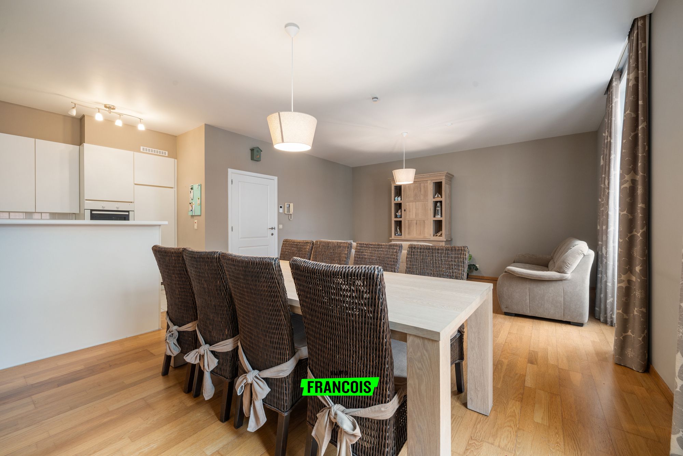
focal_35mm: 14
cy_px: 228
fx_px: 266
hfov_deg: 104.2
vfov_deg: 81.2
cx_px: 342
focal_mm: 14
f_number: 10
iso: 320
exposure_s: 1.3
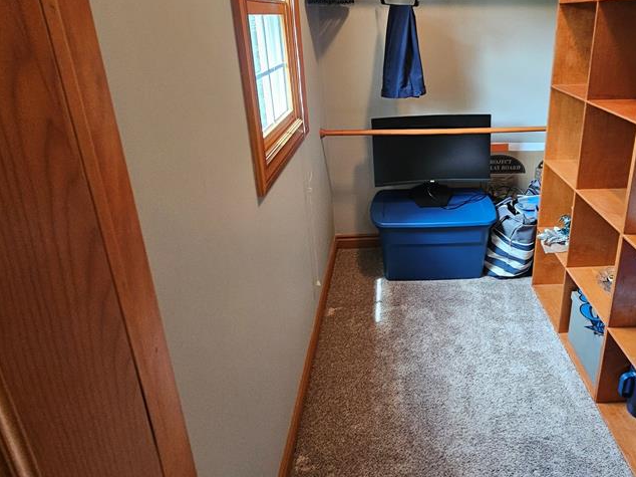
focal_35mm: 21
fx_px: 386
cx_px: 415
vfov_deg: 61.7
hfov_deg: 76.9
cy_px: 156
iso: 400
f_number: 2.2
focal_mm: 2.2
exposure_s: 1/40
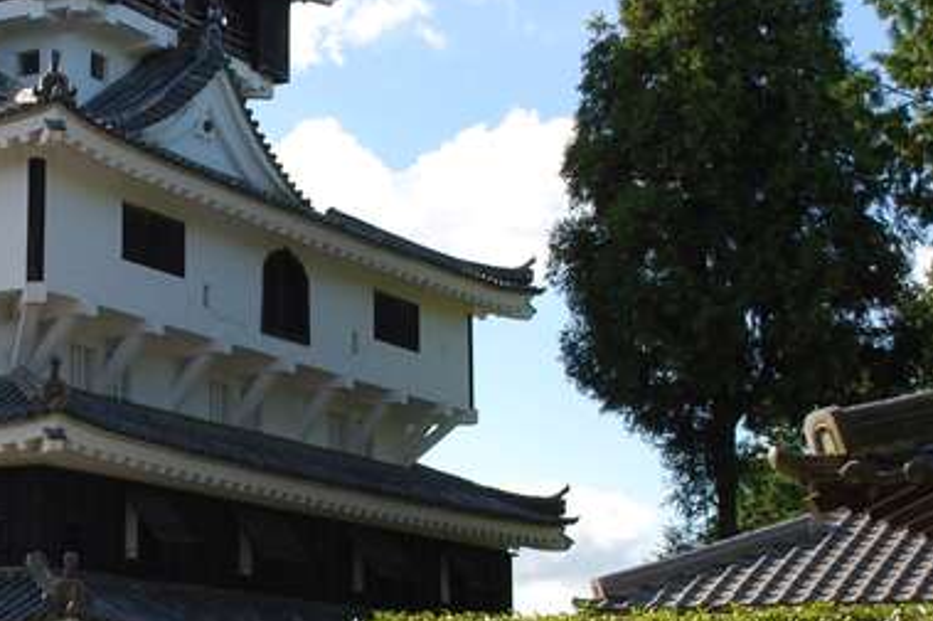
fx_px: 2384
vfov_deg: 14.8
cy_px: 315
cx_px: 106
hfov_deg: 21.7
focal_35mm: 92
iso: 100
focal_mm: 29
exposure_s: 1/200
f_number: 6.3
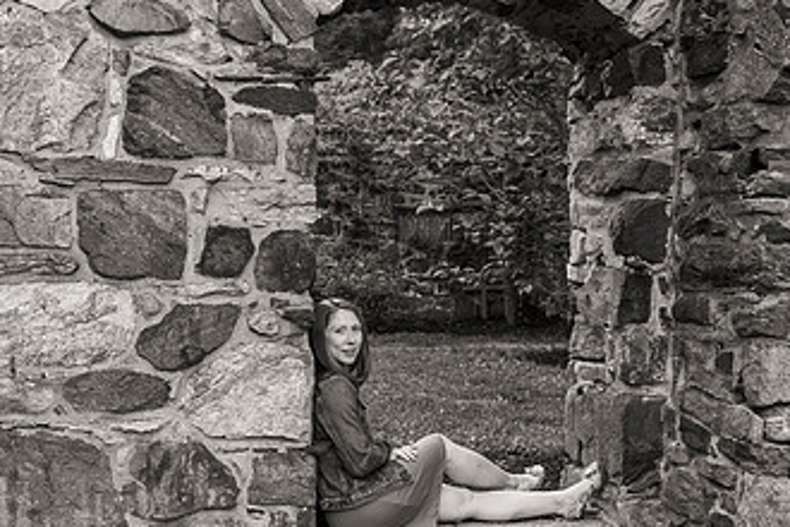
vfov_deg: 25.9
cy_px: 337
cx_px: 275
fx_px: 1141
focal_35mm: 52
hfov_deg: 37.8
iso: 800
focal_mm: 29
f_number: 4
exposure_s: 1/160
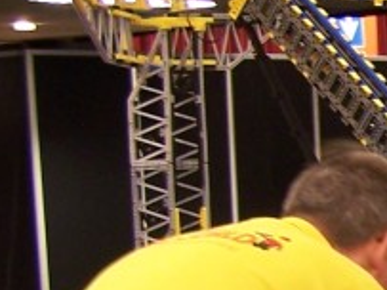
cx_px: 907
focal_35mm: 192
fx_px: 2145
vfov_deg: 7.6
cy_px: 431
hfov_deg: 9.3
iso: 80
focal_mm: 6.3
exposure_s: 1/2
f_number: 2.8
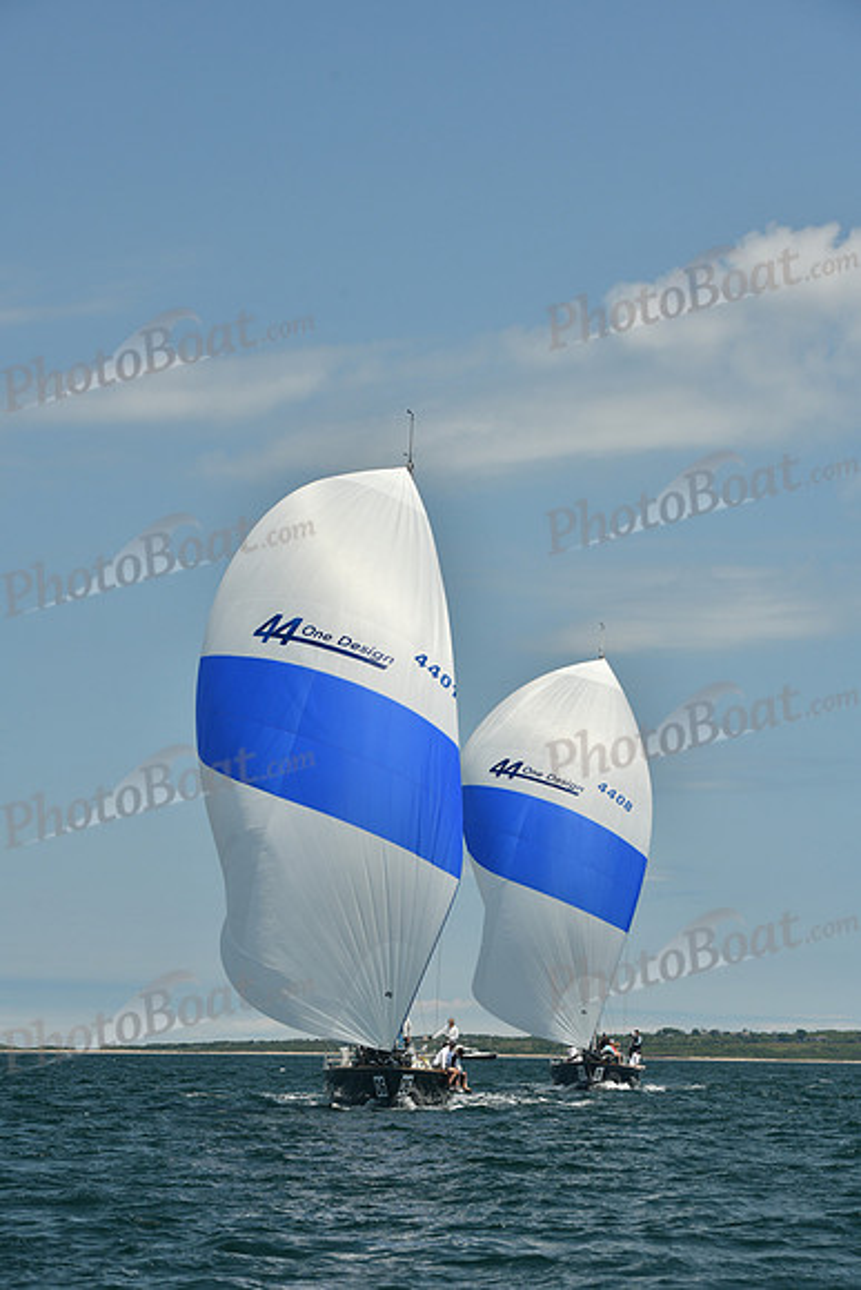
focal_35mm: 102
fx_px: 3657
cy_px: 645
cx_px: 430
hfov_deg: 13.4
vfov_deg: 20.0
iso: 320
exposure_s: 1/640
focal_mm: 102
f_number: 8
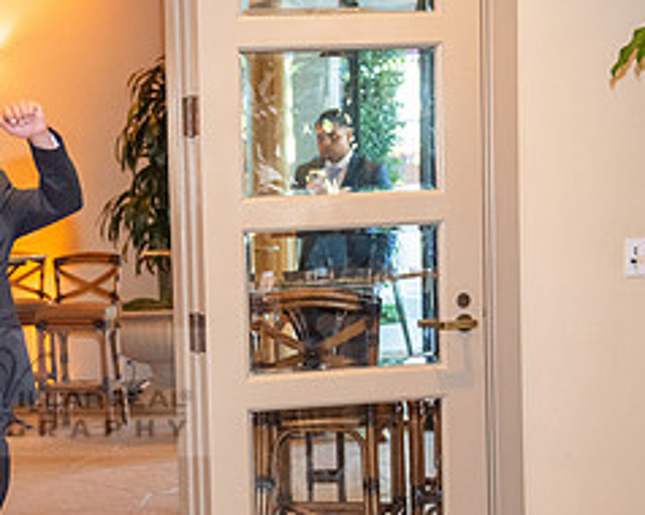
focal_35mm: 110
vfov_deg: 13.9
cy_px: 392
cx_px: -19
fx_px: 2098
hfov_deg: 17.0
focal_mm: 48
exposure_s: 1/125
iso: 1600
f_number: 3.5
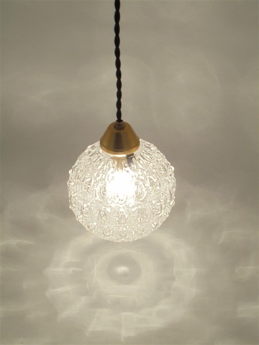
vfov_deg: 43.9
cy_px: 172
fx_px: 429
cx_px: 130
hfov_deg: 33.6
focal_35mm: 43
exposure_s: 1/80
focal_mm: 7.8
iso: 100
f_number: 4.5
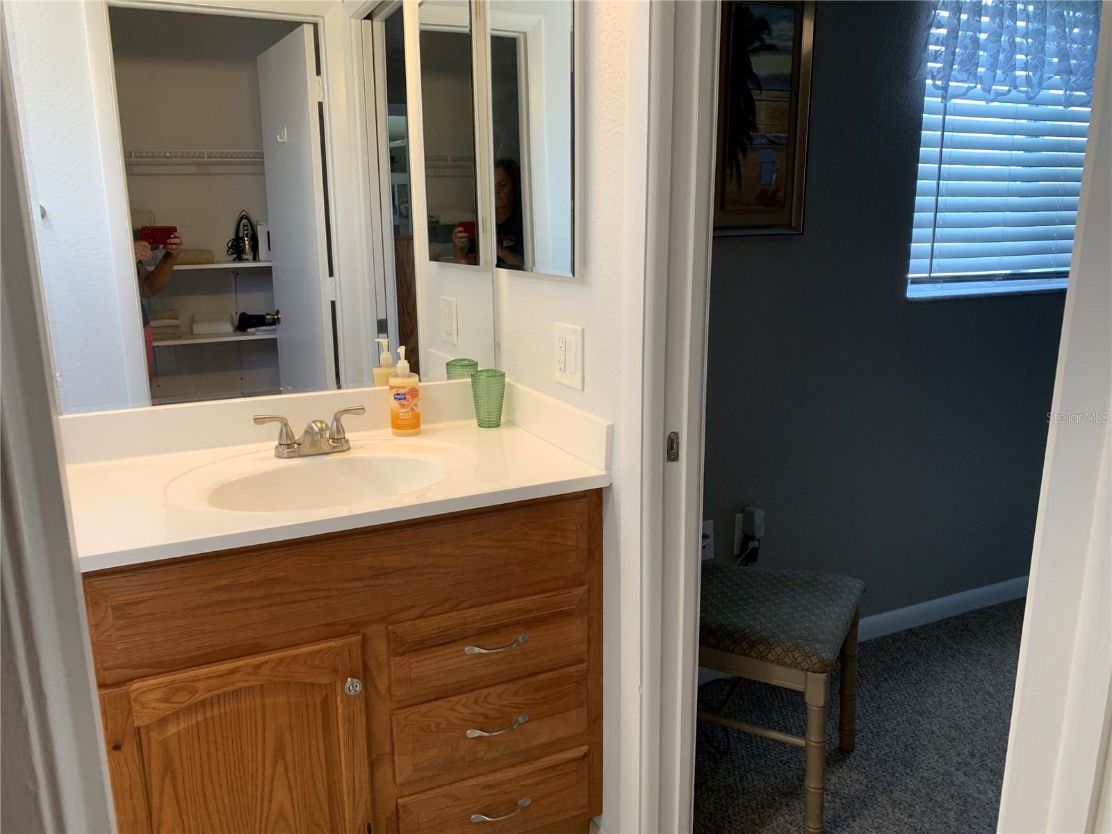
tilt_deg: -11.6
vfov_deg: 53.1
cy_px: 417
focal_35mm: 26
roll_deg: +0.6
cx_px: 556
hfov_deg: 67.3
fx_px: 835
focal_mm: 4.25
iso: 50
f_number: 1.8
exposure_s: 1/60
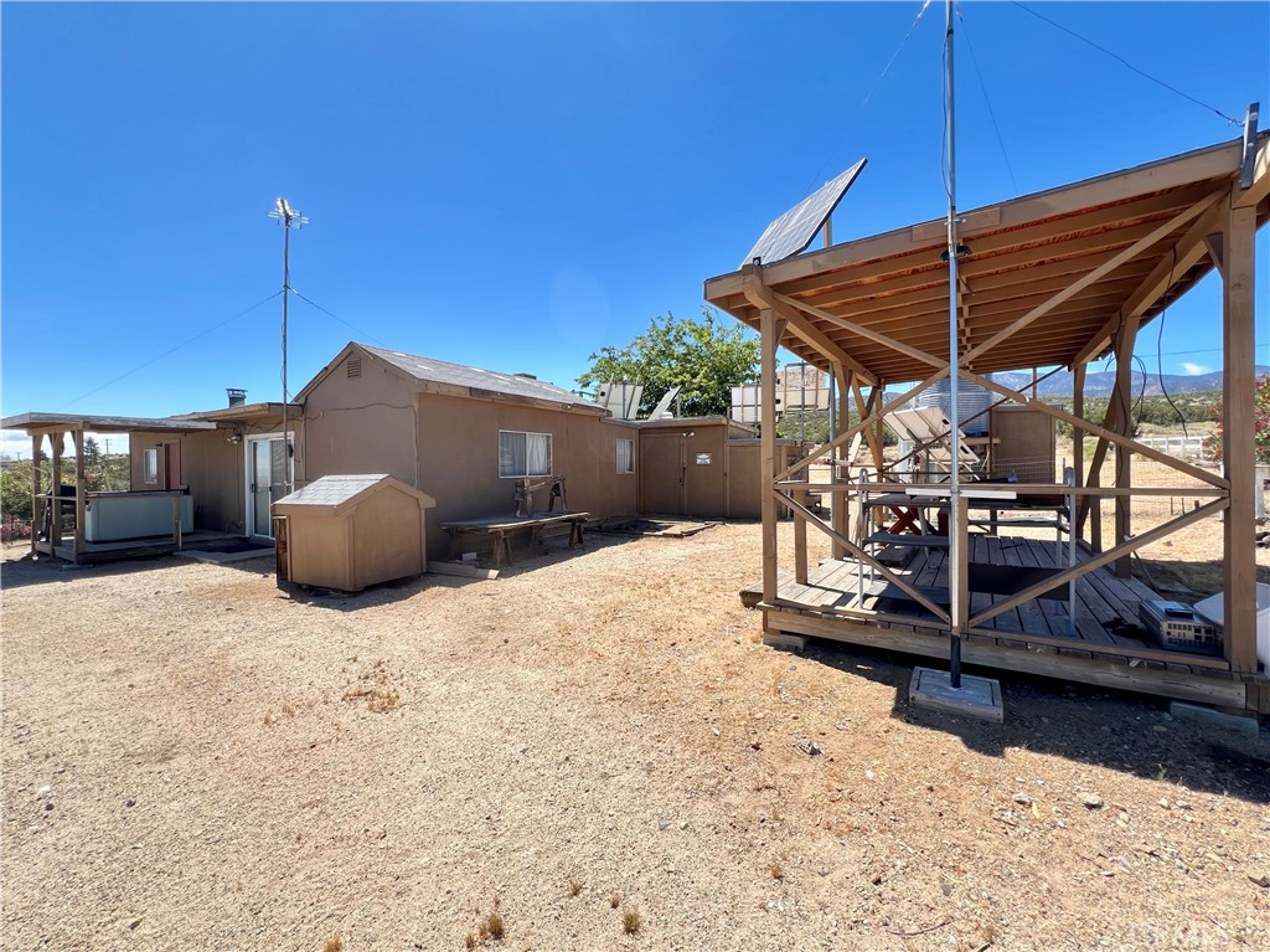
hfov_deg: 106.2
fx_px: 477
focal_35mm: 13
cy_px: 476
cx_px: 635
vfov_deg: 89.9
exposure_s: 1/881
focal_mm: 1.57
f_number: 1.8
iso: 32
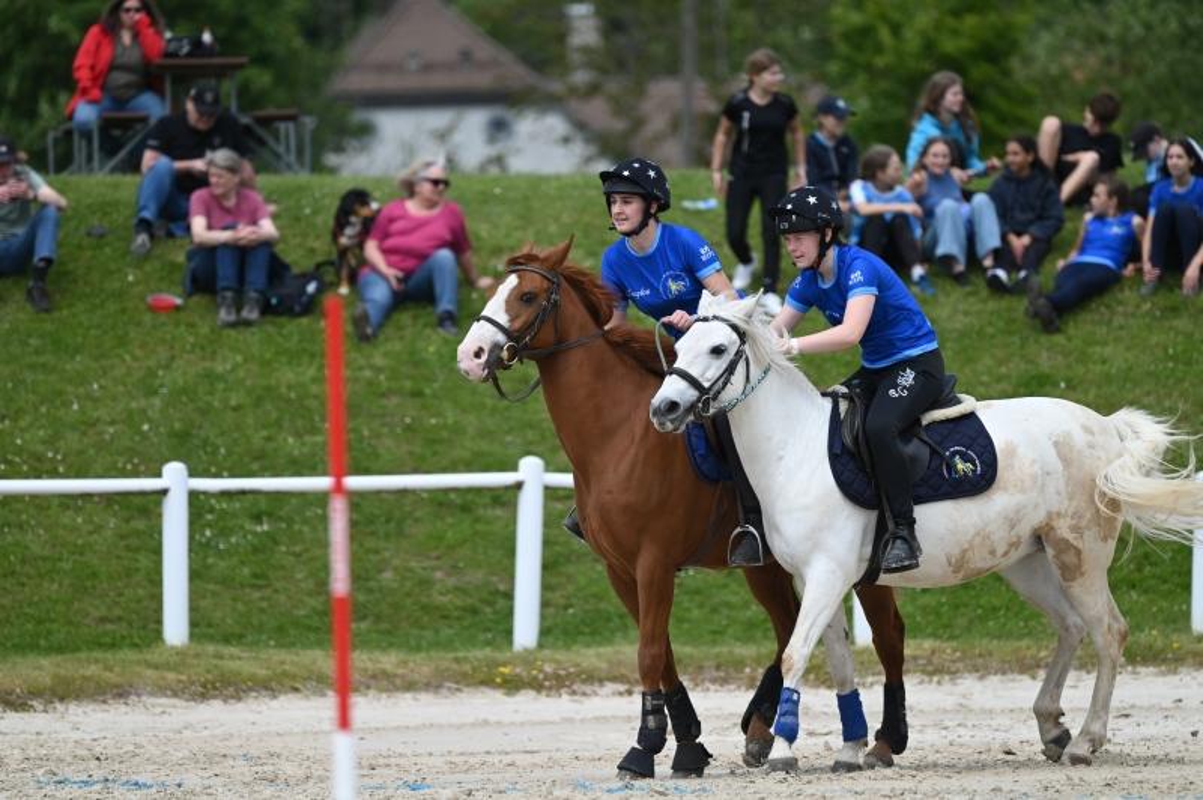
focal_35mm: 400
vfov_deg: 3.4
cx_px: 602
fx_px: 13355
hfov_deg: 5.2
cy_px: 400
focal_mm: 400
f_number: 5.6
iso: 280
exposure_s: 1/1250
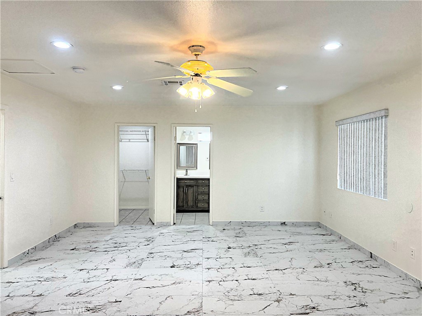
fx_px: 317
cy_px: 158
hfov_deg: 67.3
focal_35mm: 26
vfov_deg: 53.1
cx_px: 211
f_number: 1.5
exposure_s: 1/132
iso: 64
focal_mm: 5.7
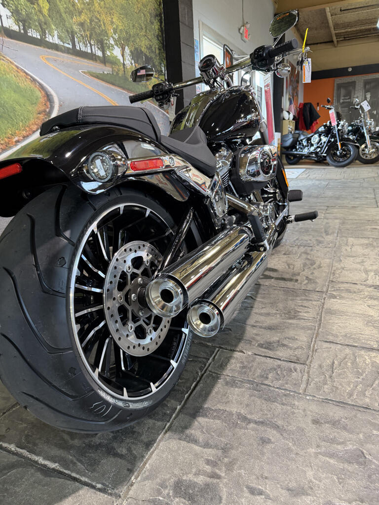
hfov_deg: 56.8
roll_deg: +2.6
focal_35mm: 24
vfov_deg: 71.6
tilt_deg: -16.9
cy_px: 252
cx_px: 190
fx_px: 350
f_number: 1.78
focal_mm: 6.76
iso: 200
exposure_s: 1/60
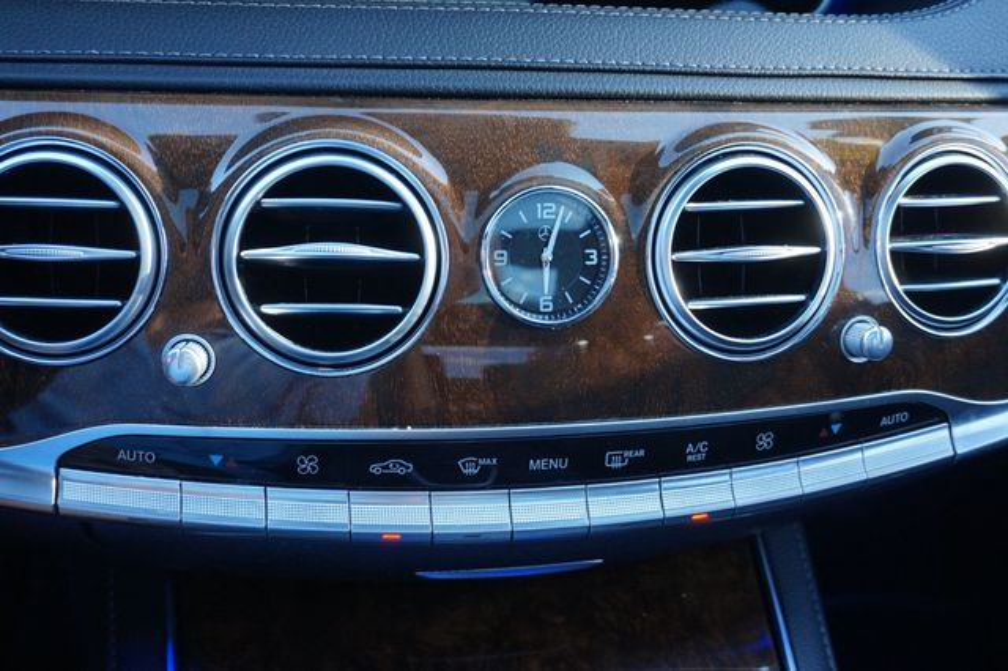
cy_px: 336
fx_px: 1007
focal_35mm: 36
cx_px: 504
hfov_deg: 53.2
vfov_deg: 36.8
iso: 500
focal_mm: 24
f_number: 4.5
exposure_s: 1/60
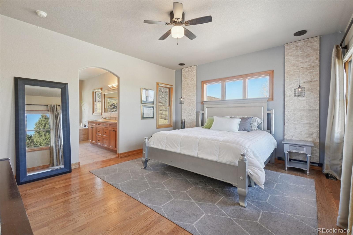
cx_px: 176
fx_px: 147
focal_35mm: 15
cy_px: 118
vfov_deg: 77.3
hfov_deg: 100.4
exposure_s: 1/40
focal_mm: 10
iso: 400
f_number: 8
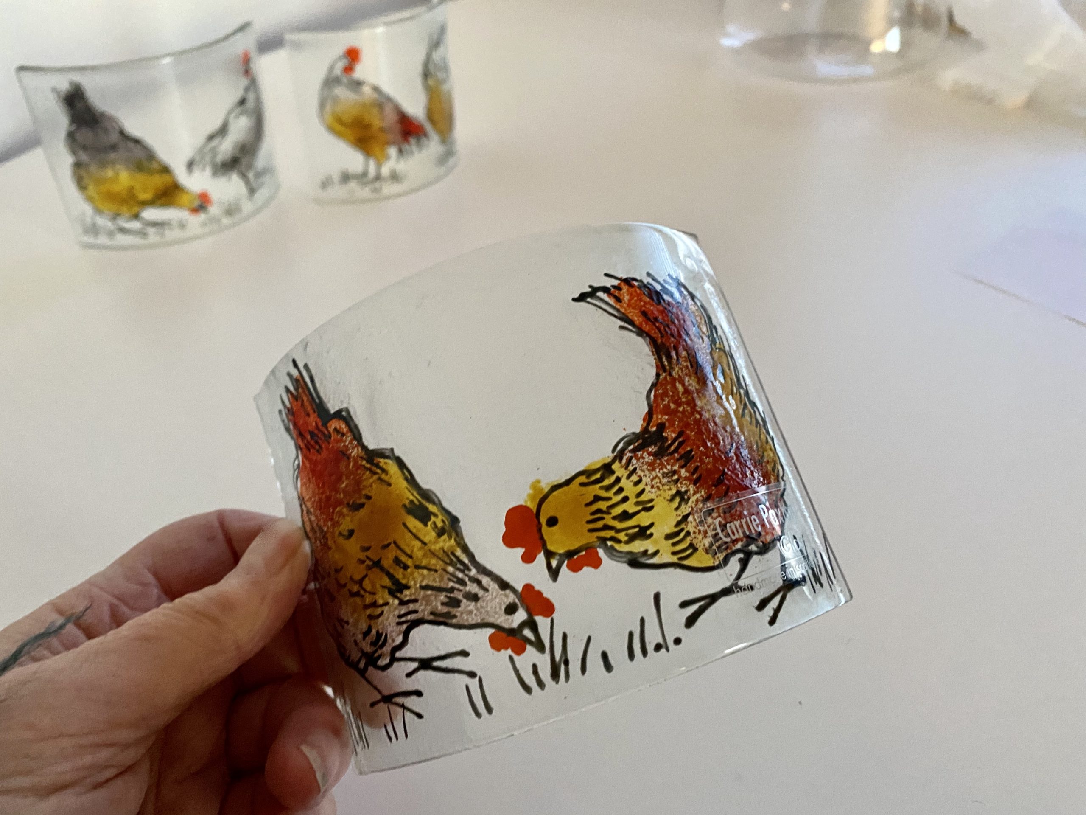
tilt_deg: -37.1
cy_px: 408
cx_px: 543
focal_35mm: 26
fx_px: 816
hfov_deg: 67.3
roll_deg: +2.3
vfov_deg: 53.1
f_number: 1.8
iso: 500
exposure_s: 1/48
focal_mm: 4.25
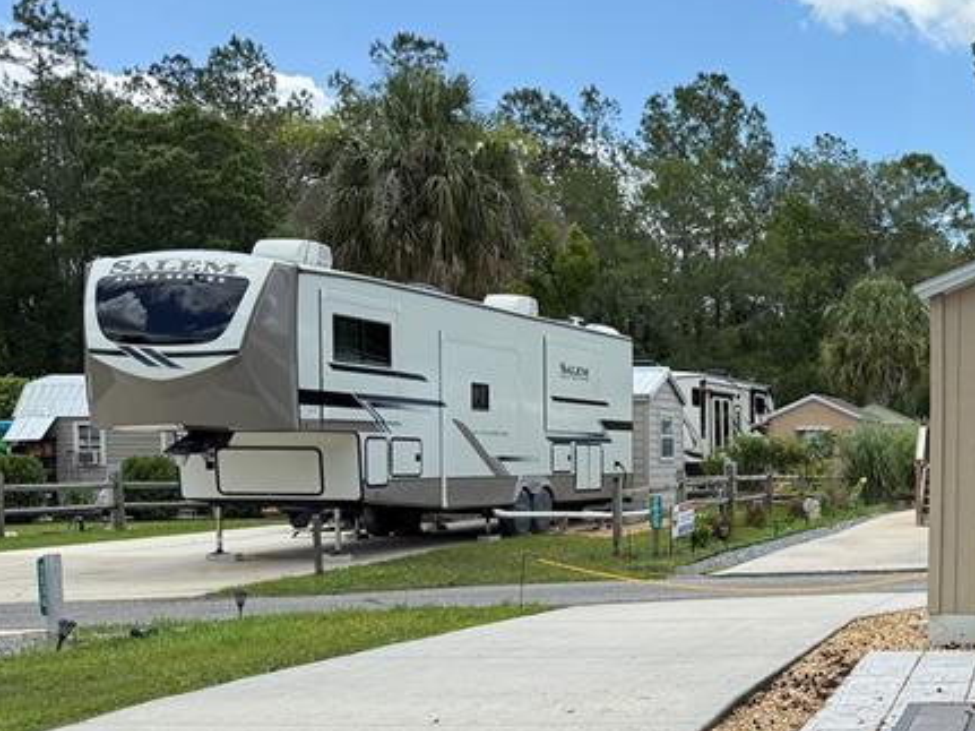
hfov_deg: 30.3
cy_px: 530
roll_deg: -0.6
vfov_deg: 25.4
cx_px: 1075
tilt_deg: -1.6
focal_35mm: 57
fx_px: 1605
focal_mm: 6.76
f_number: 1.78
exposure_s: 1/3759
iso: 100
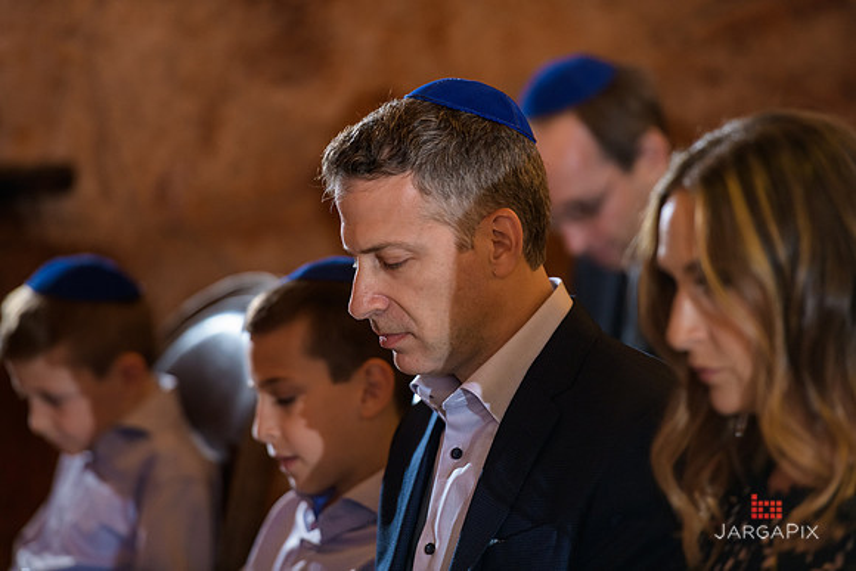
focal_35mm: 200
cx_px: 428
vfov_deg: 6.9
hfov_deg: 10.3
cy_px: 286
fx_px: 4756
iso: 1600
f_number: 3.2
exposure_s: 1/125
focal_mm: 200
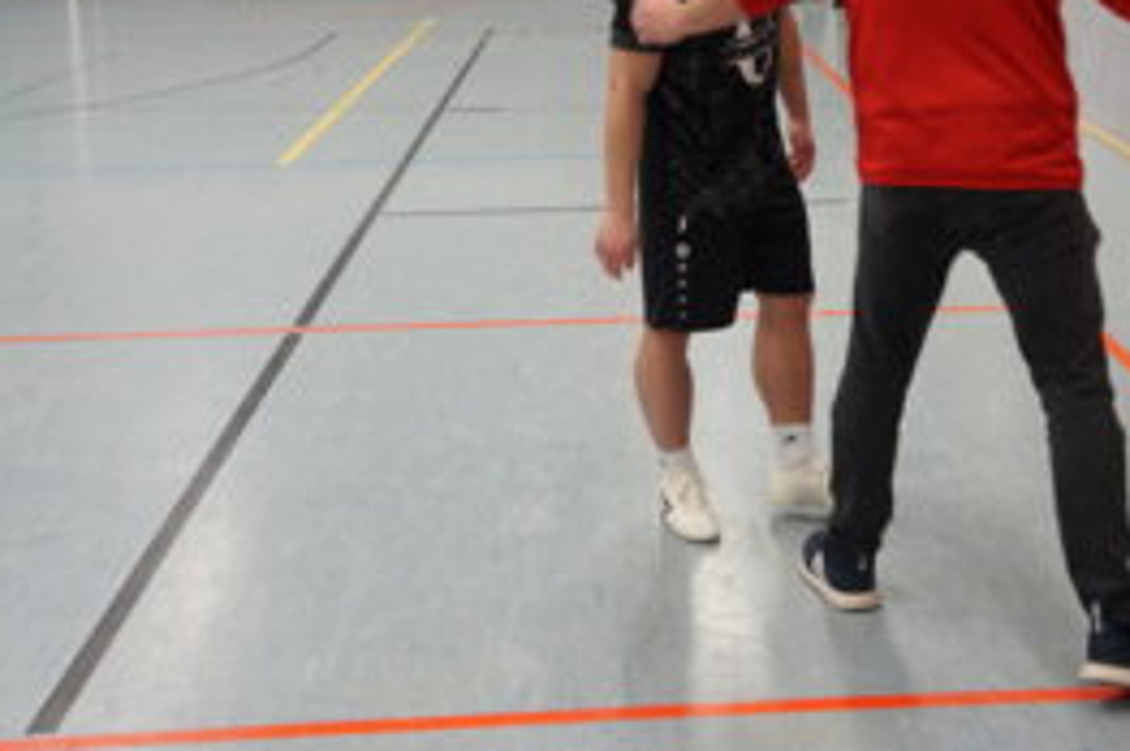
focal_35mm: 62
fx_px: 1936
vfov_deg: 21.7
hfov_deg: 32.4
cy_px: 181
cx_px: 720
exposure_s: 1/60
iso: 640
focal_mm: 27
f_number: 4
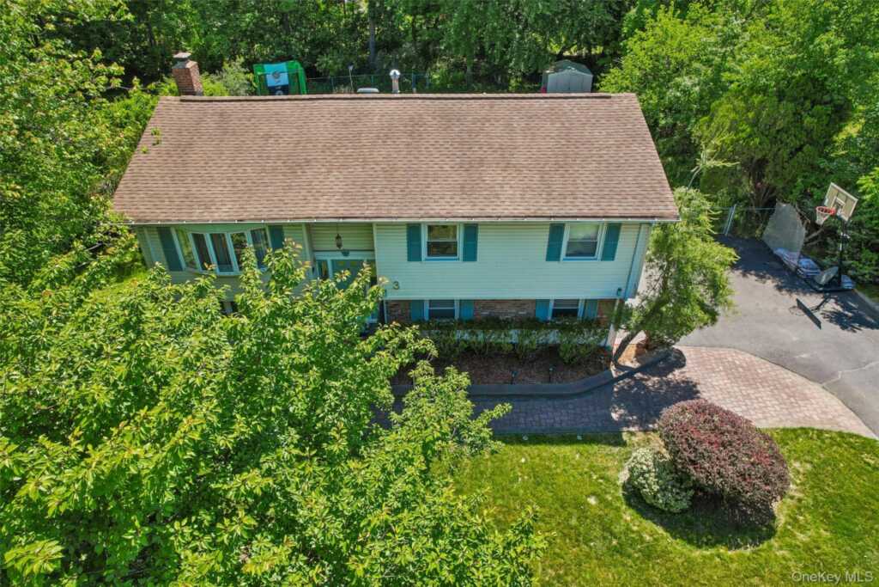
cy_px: 294
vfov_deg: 57.2
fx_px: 537
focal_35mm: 22
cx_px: 440
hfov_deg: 78.6
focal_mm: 8.4
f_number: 2.8
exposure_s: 1/640
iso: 100
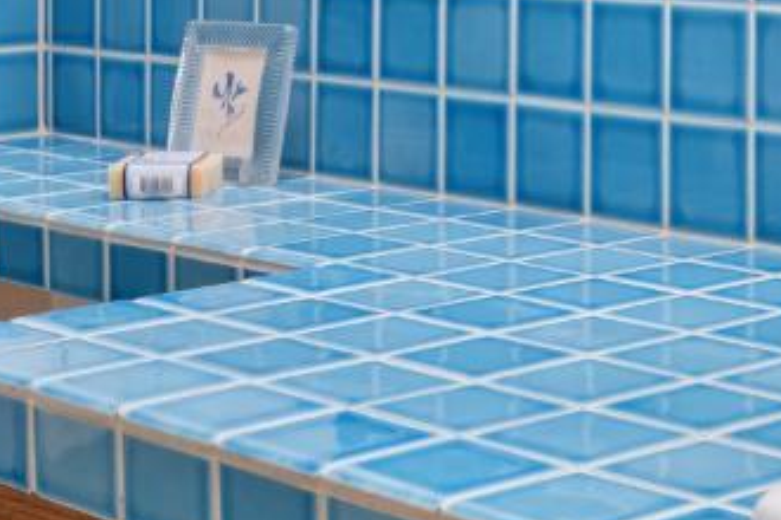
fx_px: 2365
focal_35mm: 109
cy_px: -199
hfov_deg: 18.5
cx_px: 689
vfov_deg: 12.1
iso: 500
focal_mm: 24
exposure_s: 1/60
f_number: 8
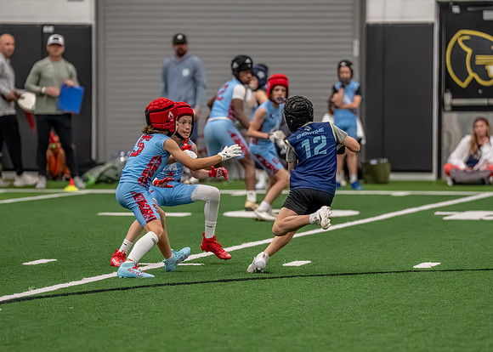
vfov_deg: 4.5
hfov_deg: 6.2
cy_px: 179
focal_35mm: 323
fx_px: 4519
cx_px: 249
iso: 6400
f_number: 2.8
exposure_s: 1/1000
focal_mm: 200
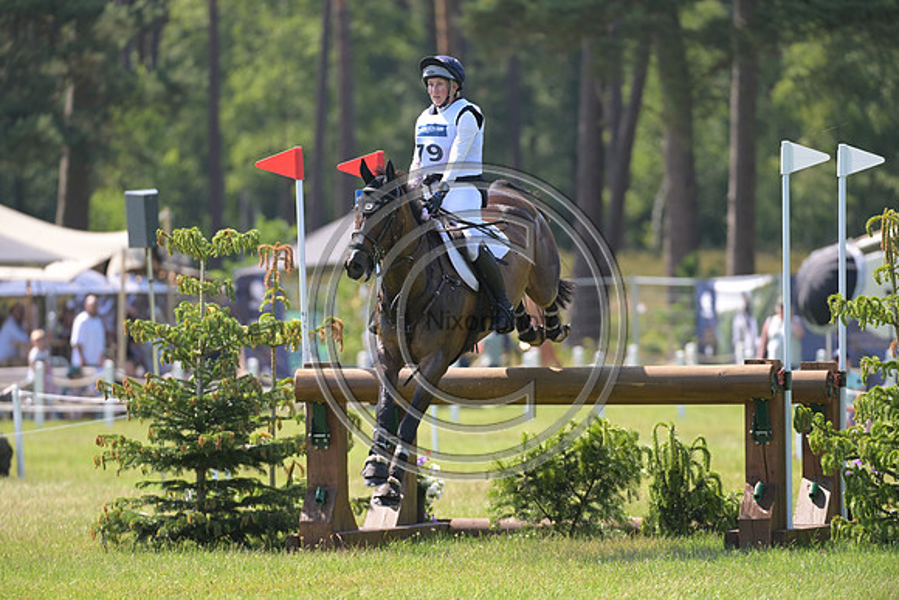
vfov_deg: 3.6
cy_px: 300
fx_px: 9491
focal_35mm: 380
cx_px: 450
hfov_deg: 5.4
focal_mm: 380
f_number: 5
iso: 640
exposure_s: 1/1250
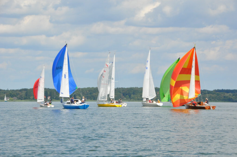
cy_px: 78
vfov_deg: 7.9
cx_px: 118
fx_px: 1144
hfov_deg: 11.8
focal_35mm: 174
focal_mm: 116
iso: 1000
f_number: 16
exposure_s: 1/1000
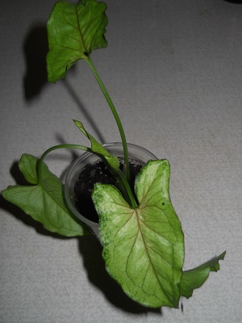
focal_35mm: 41
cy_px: 162
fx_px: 382
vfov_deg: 45.8
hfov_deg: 35.1
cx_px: 121
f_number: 5.5
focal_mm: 6.72
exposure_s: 1/30
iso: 80
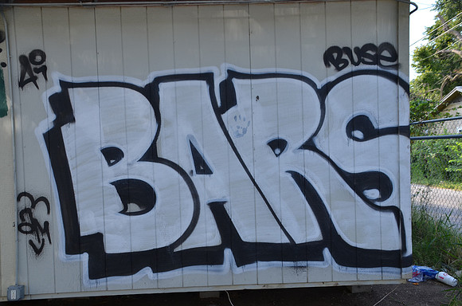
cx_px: 231
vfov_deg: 34.1
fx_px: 499
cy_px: 153
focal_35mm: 39
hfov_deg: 49.6
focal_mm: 26
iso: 160
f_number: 6.3
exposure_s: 1/160
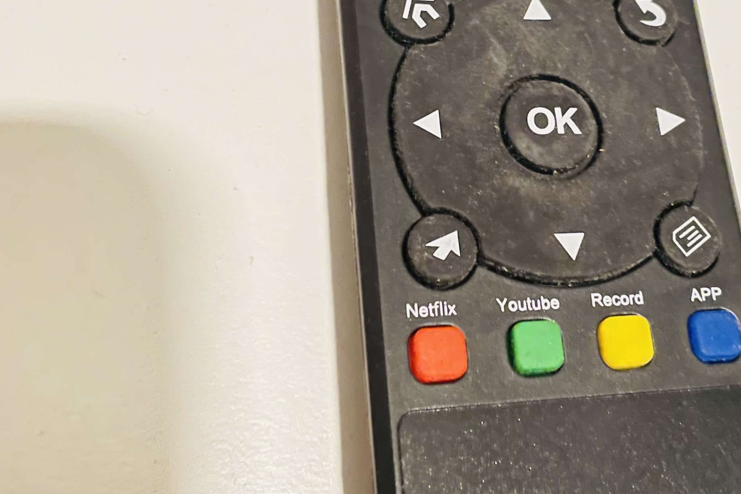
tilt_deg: -66.0
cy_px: 104
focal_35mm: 58
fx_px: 1194
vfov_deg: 23.1
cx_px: 493
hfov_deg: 34.2
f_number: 1.6
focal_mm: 4.2
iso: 1250
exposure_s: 1/14
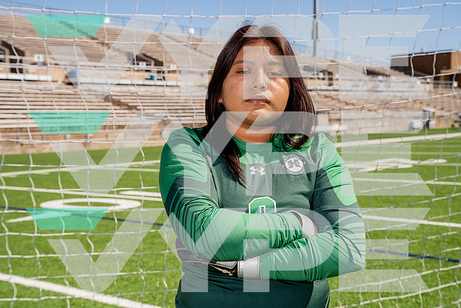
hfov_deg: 36.9
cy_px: 154
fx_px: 692
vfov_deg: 25.1
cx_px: 230
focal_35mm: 54
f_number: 8
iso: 100
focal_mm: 54
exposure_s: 1/250
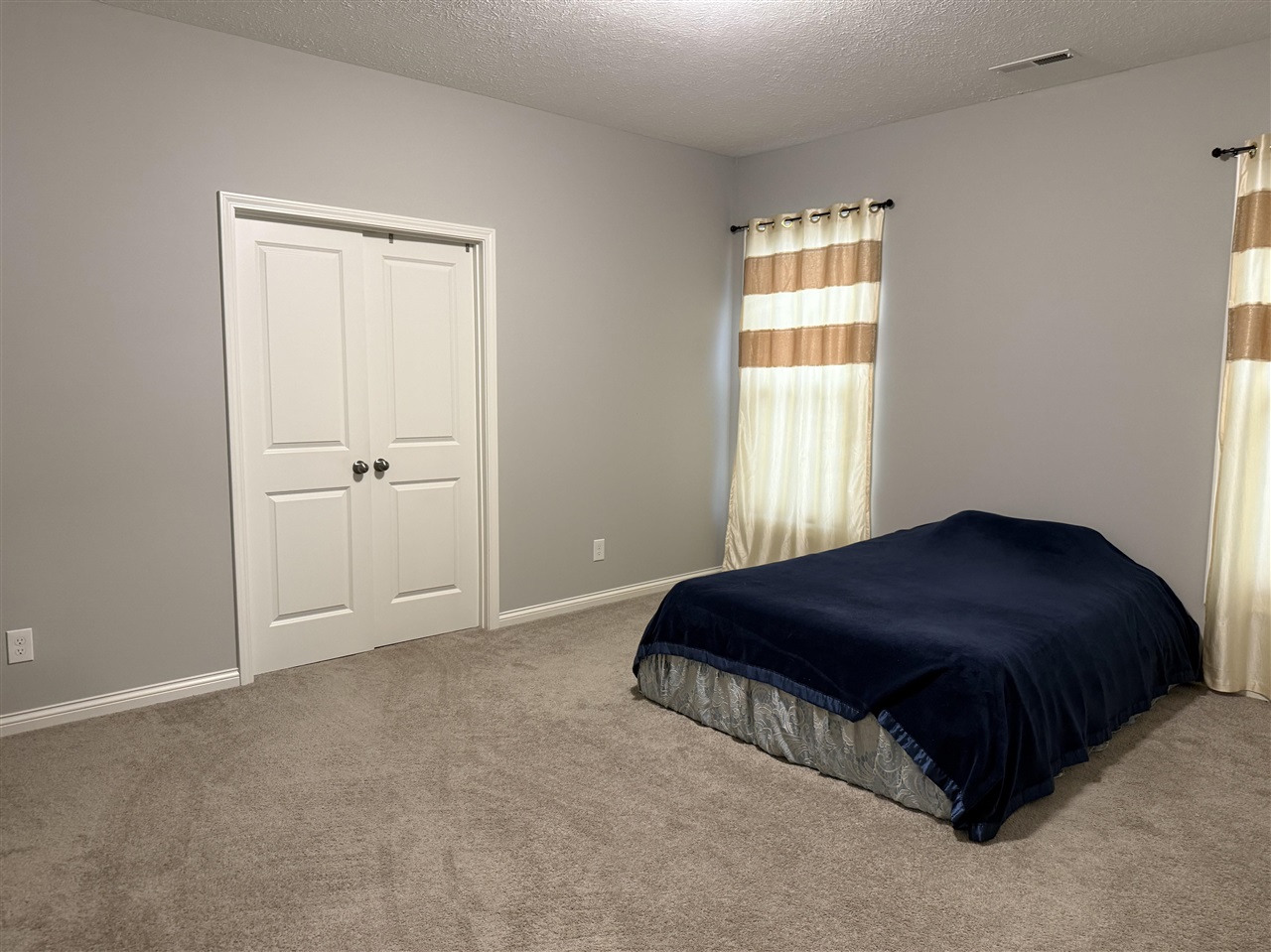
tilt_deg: -5.8
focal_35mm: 24
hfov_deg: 71.6
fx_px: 881
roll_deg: -0.7
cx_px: 636
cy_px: 476
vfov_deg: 56.8
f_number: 1.78
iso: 320
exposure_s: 1/60
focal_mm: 6.76
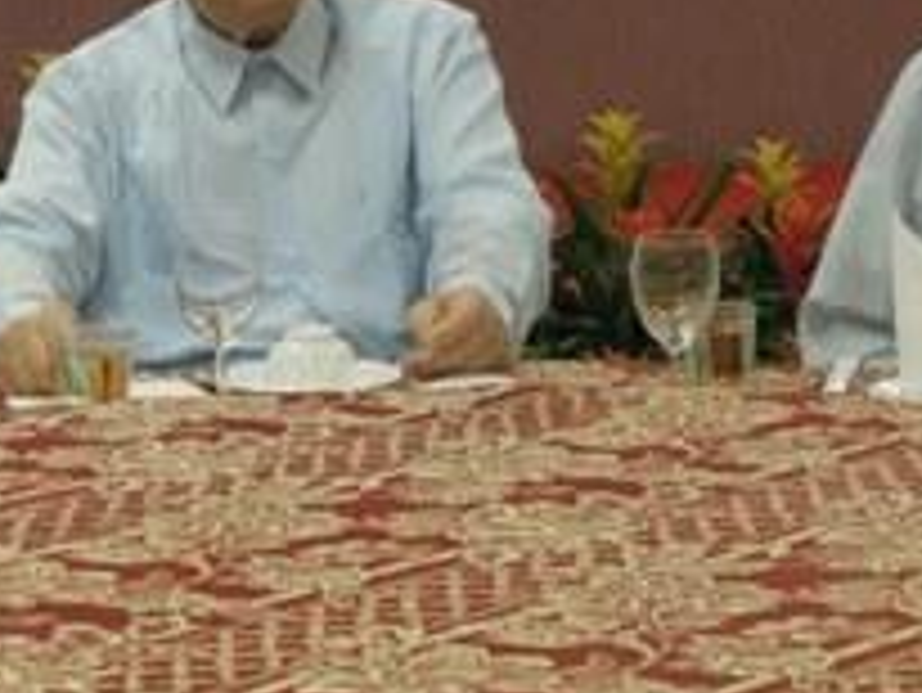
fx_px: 3864
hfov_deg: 13.6
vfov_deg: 10.2
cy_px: 0
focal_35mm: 145
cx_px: 360
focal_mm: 11.1
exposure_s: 1/25
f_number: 4.2
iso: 400
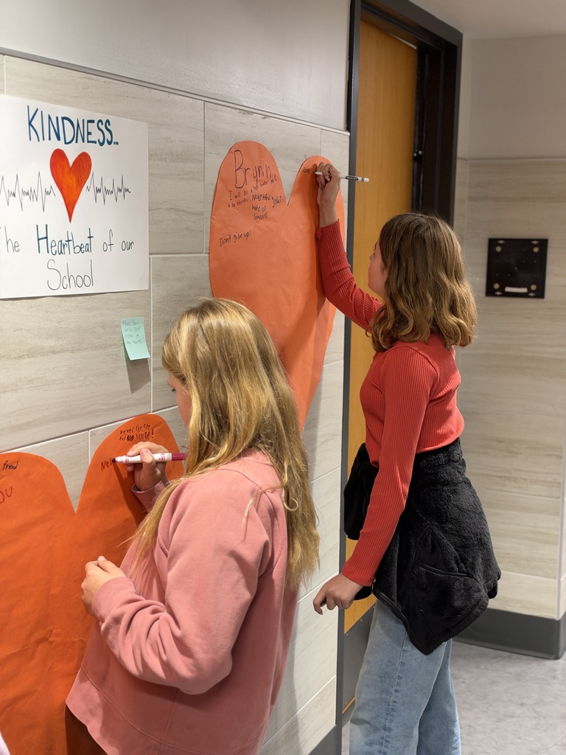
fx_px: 1046
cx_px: 283
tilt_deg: -6.4
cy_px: 378
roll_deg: -0.9
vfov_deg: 39.7
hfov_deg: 30.3
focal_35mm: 48
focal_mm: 6.93
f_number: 1.8
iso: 400
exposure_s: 1/75
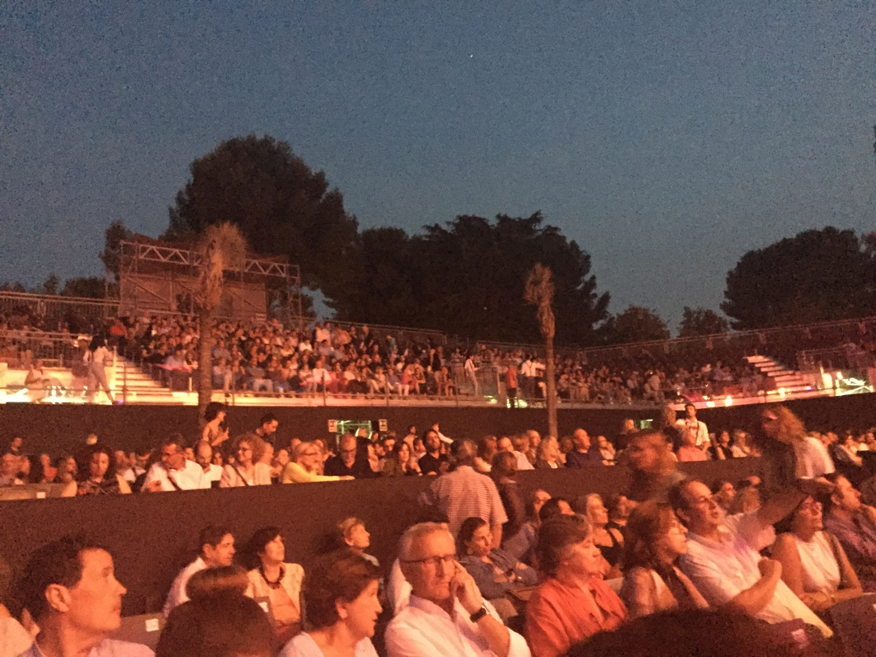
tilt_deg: +13.9
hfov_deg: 61.7
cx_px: 438
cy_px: 328
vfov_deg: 48.2
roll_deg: +4.4
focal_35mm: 29
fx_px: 734
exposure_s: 1/17
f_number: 2.2
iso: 2000
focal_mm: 4.15
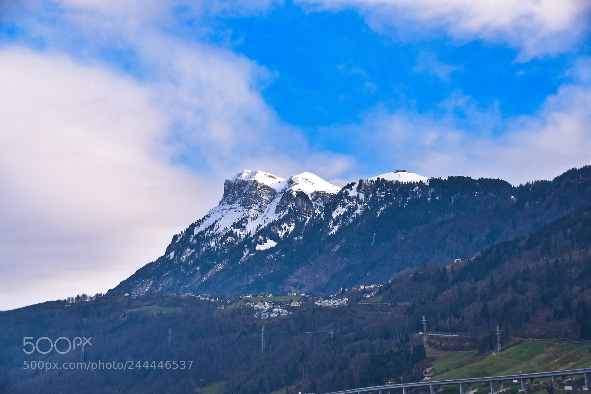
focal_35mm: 69
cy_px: 197
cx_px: 296
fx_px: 1132
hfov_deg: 29.2
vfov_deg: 19.7
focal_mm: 46
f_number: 7.1
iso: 400
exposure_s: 1/200
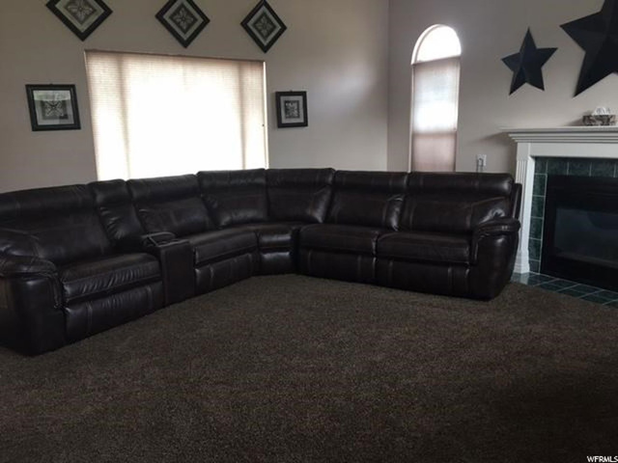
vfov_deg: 48.2
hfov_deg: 61.7
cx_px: 309
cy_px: 232
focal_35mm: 29
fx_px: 518
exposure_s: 1/30
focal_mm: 4.15
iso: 80
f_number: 2.2
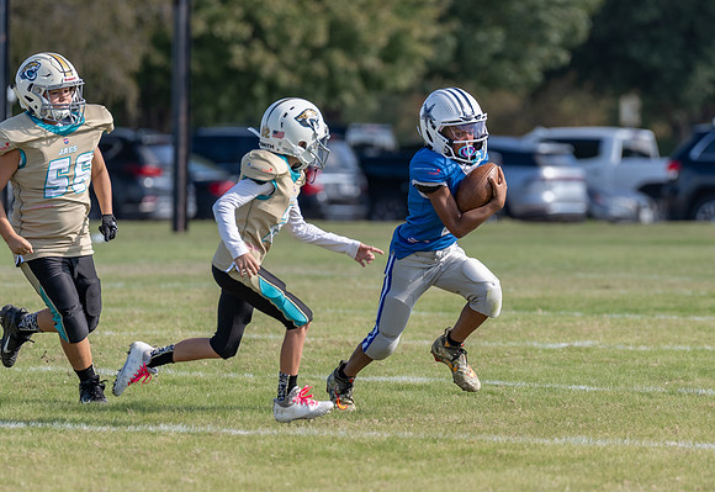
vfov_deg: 3.8
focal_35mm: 370
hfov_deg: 5.5
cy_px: 267
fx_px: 7427
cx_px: 433
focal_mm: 200
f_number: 3.2
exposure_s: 1/1250
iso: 160
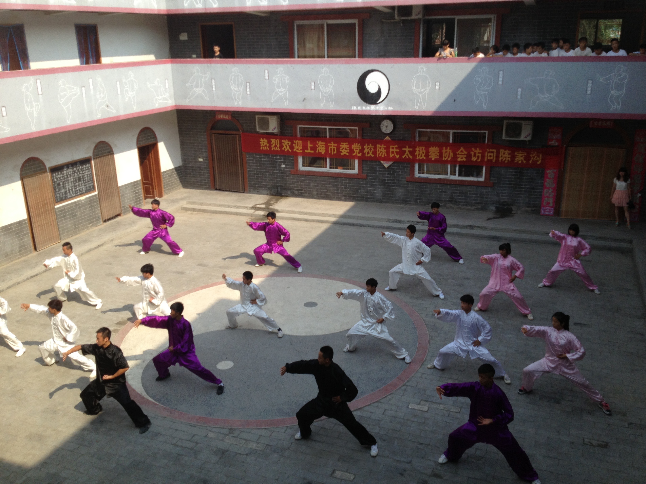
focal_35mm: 35
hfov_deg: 52.6
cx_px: 323
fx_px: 653
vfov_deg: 40.7
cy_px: 242
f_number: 2.4
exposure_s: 1/1062
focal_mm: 4.28
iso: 50
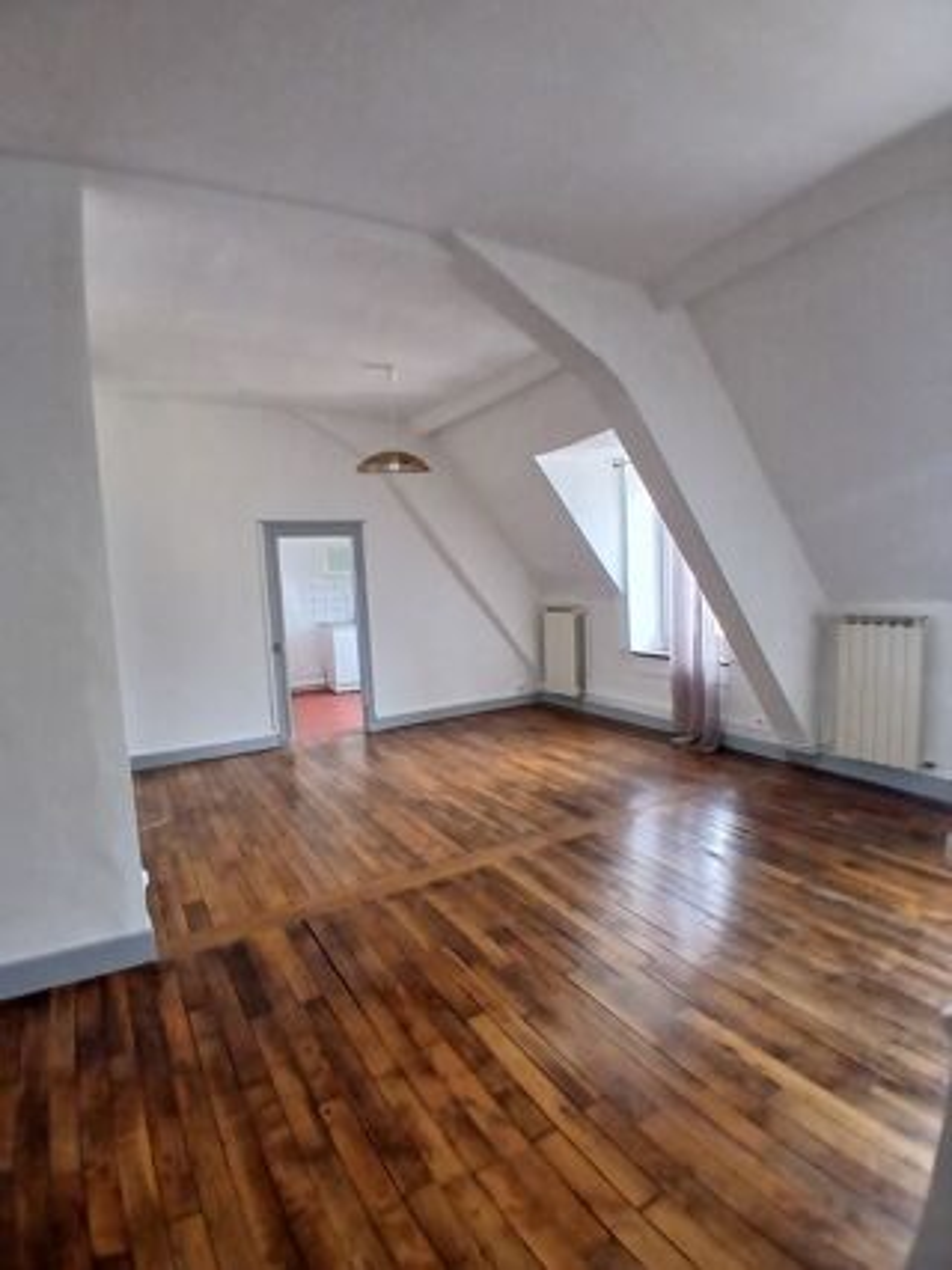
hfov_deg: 74.7
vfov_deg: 91.0
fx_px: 624
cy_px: 635
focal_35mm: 17
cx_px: 476
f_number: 2.2
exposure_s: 1/33.3
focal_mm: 1.4
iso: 200
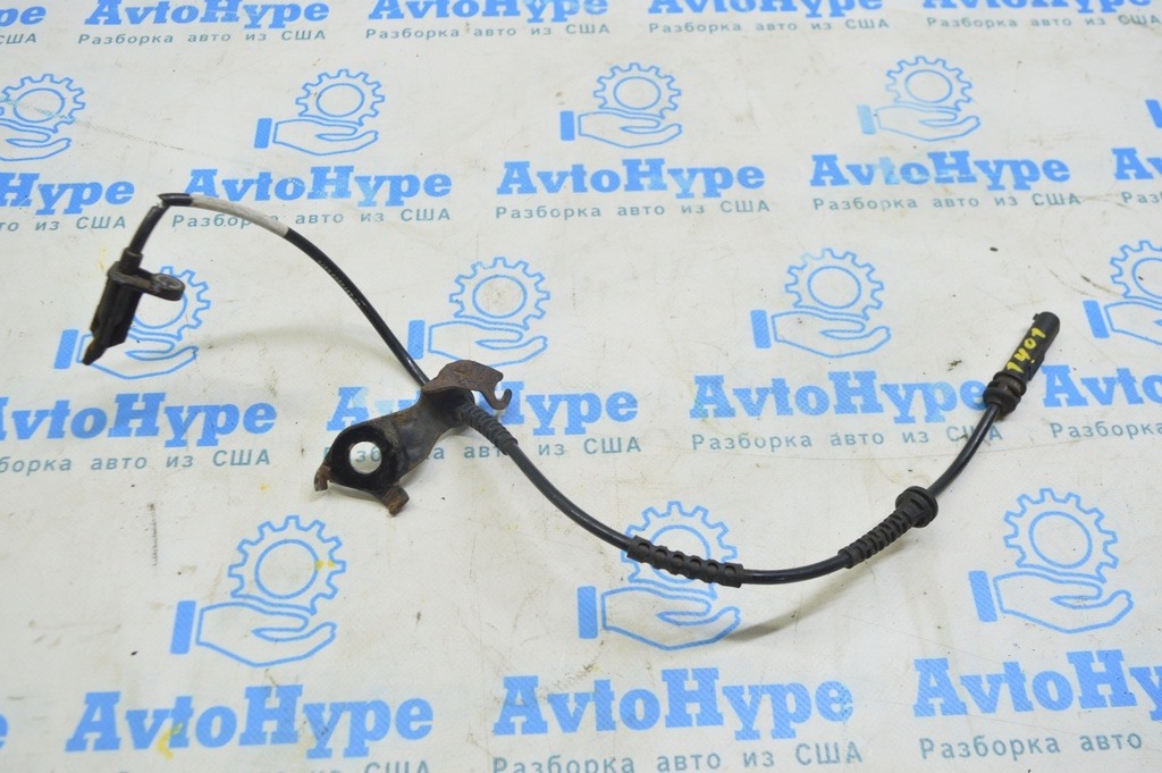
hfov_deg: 57.3
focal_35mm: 33
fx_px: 1064
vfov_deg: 39.9
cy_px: 386
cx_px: 581
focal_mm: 22
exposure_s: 1/20
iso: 400
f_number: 5.6
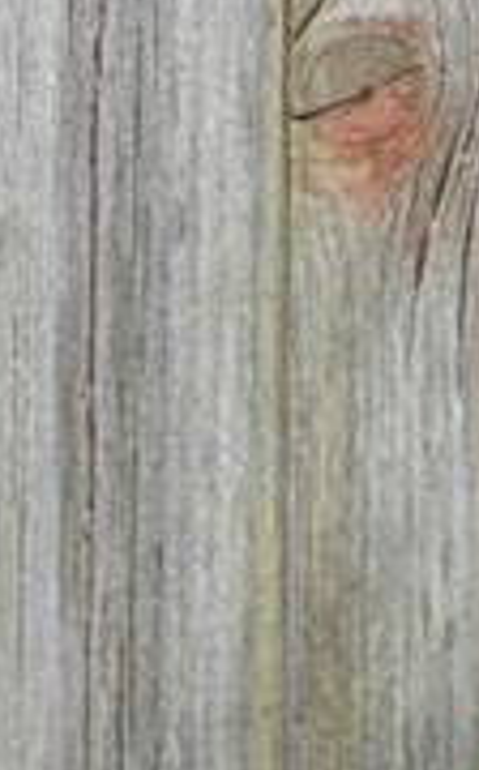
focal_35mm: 181
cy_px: 1311
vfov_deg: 10.9
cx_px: 838
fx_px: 3793
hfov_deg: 7.1
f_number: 4.2
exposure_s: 1/15
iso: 400
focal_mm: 8.1
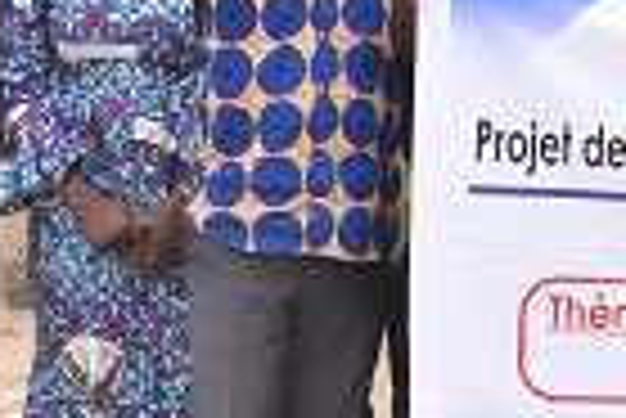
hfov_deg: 12.9
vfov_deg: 9.4
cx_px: 1067
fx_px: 2538
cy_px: 344
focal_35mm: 146
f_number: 5
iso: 100
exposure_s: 1/20
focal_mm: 27
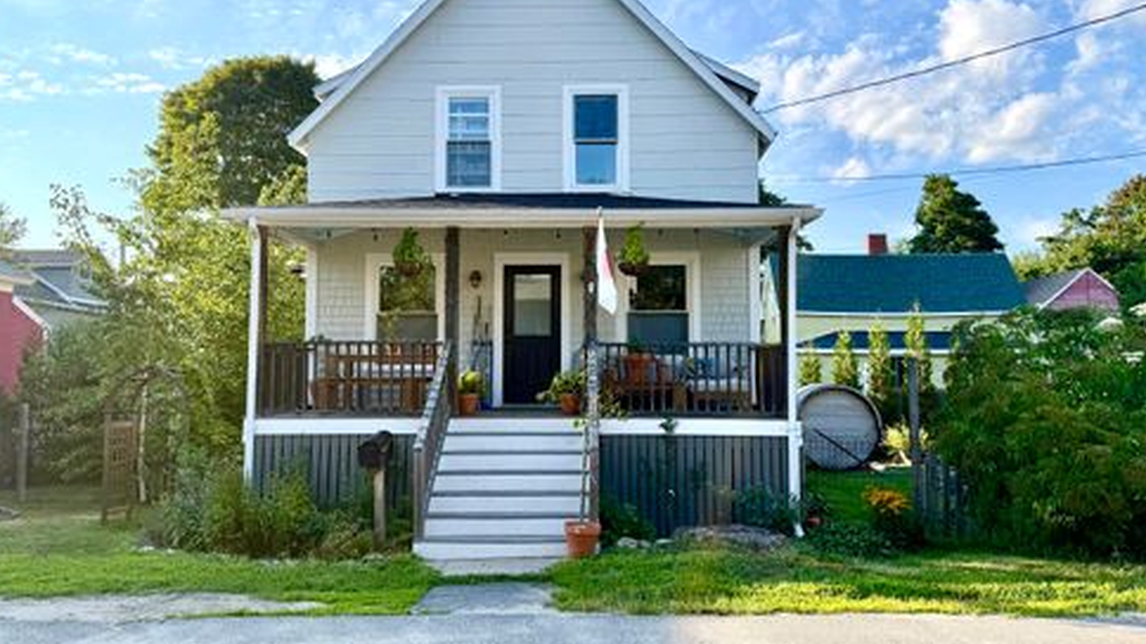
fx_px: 820
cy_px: 309
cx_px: 566
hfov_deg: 69.9
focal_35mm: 27
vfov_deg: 42.9
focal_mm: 6.76
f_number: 1.78
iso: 100
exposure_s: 1/3145
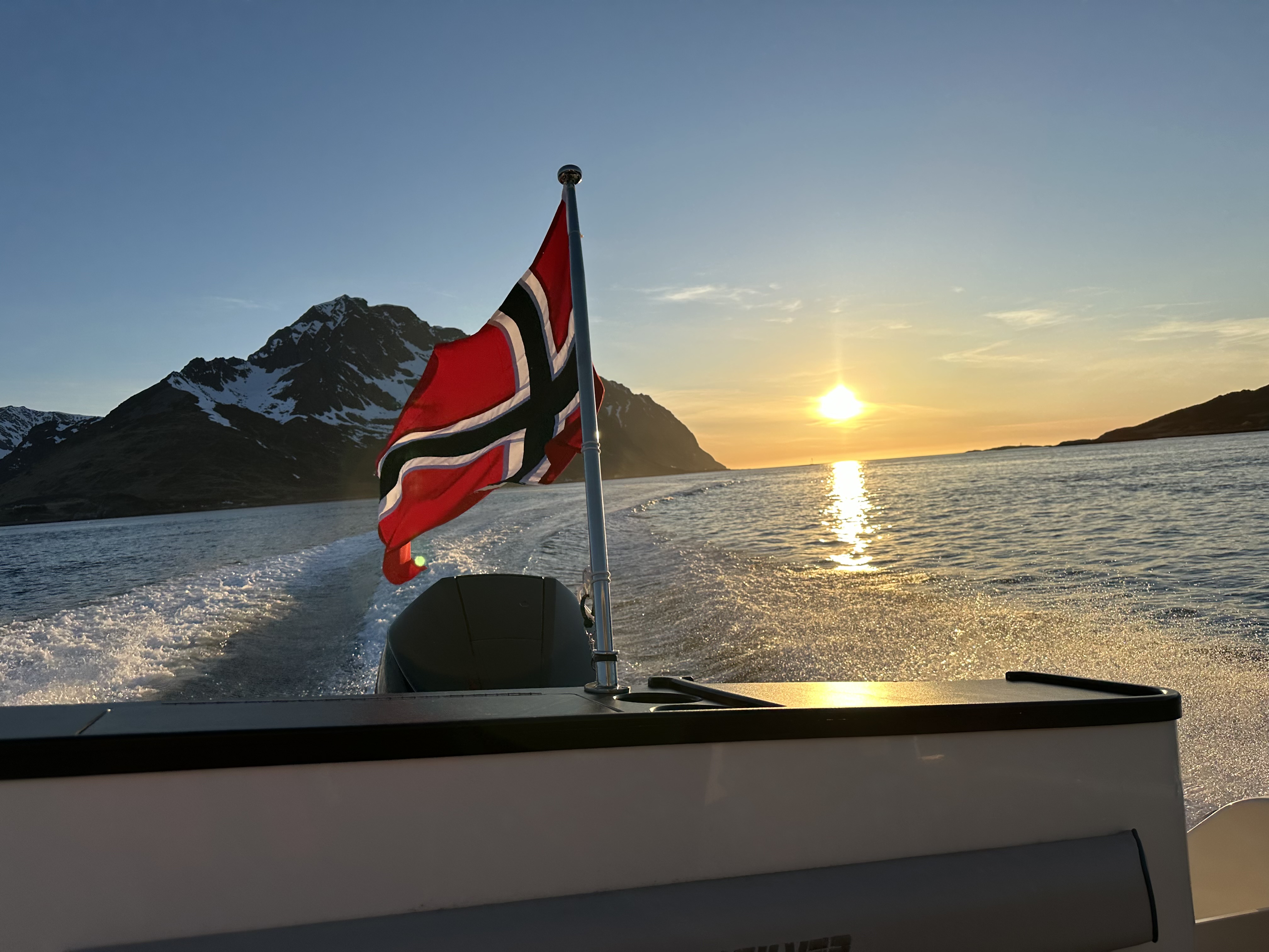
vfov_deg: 56.8
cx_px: 634
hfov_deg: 71.6
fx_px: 880
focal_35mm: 24
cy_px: 476
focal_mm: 6.86
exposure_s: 1/5525
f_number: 1.78
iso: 80
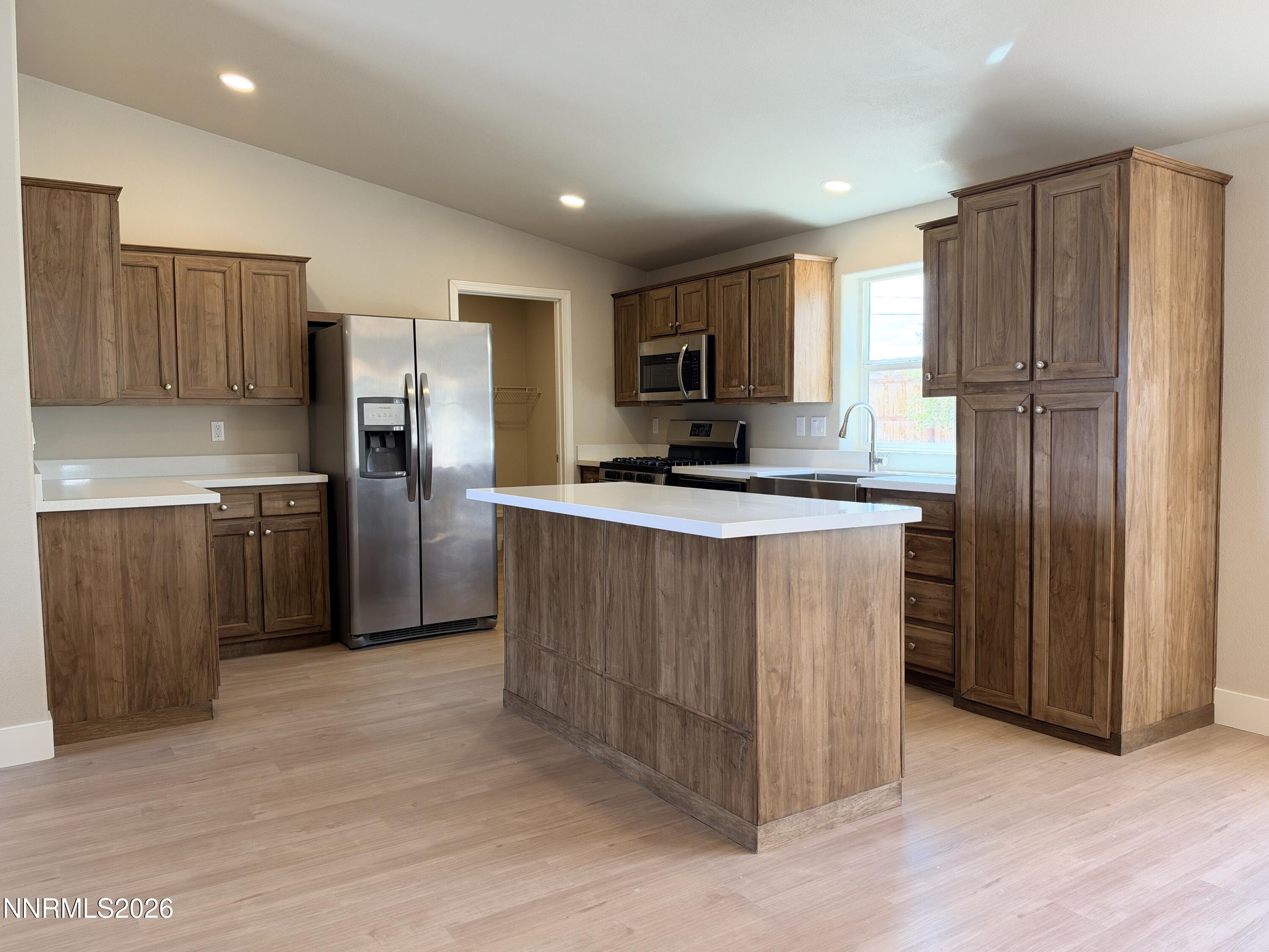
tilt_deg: -3.4
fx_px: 880
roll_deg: +0.6
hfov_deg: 71.6
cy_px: 476
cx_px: 634
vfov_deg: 56.8
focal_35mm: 24
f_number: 1.8
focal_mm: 6.93
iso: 200
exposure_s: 1/132
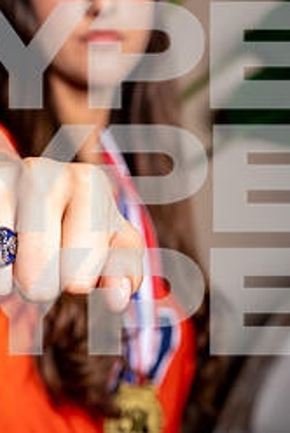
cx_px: 72
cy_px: 180
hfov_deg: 14.2
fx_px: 1157
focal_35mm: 96
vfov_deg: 21.2
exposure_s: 1/250
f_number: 5.6
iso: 100
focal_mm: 53
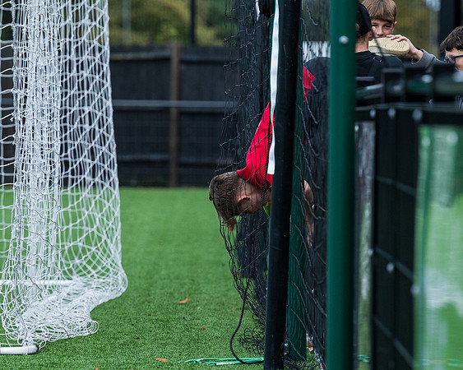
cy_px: 185
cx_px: 209
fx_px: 4399
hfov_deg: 6.0
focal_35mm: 321
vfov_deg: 4.8
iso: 800
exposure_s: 1/1600
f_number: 4.5
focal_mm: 190
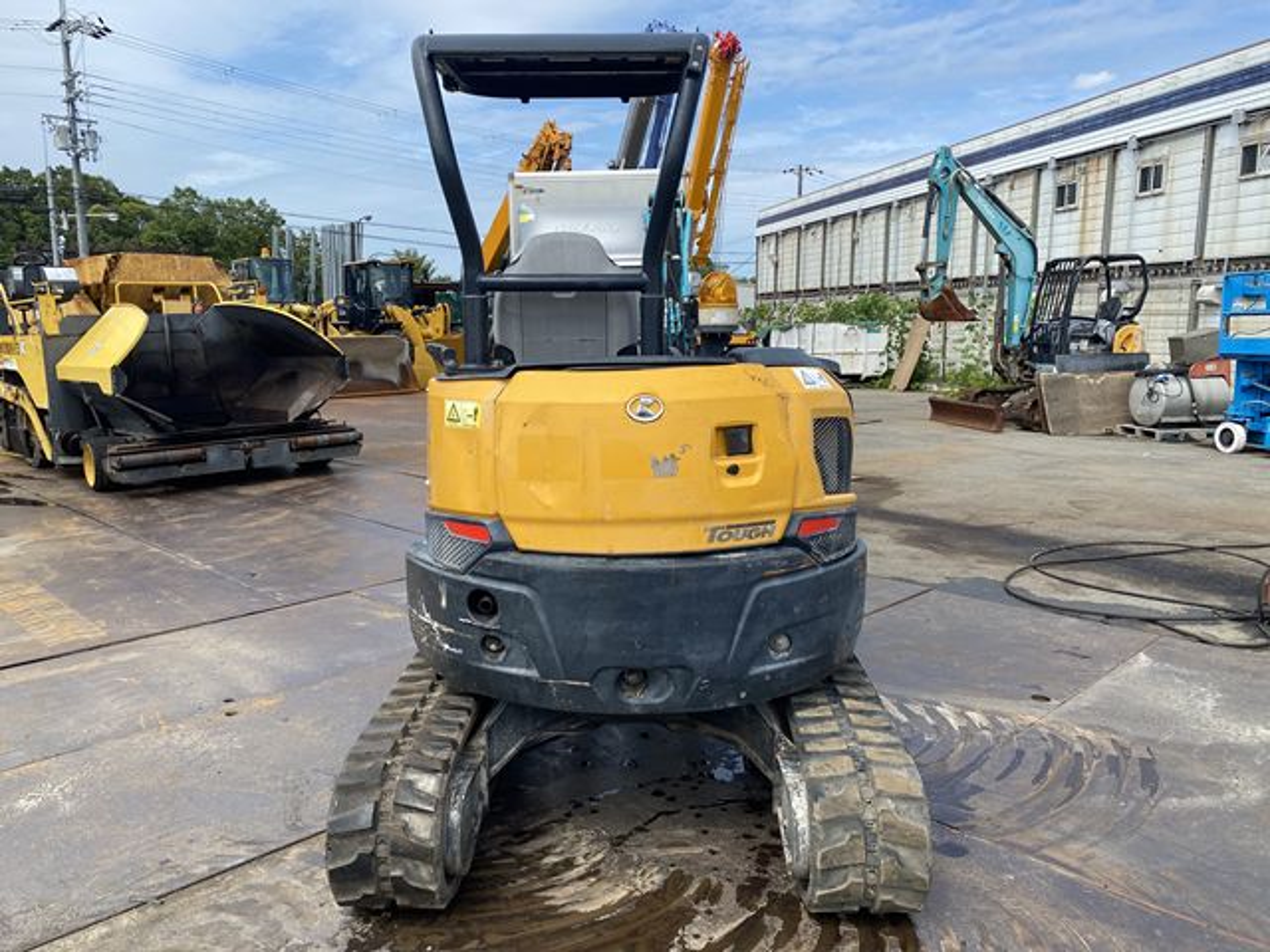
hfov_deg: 67.3
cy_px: 476
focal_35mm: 26
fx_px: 954
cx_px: 635
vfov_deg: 53.1
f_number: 1.8
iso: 32
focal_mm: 4.25
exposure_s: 1/2105
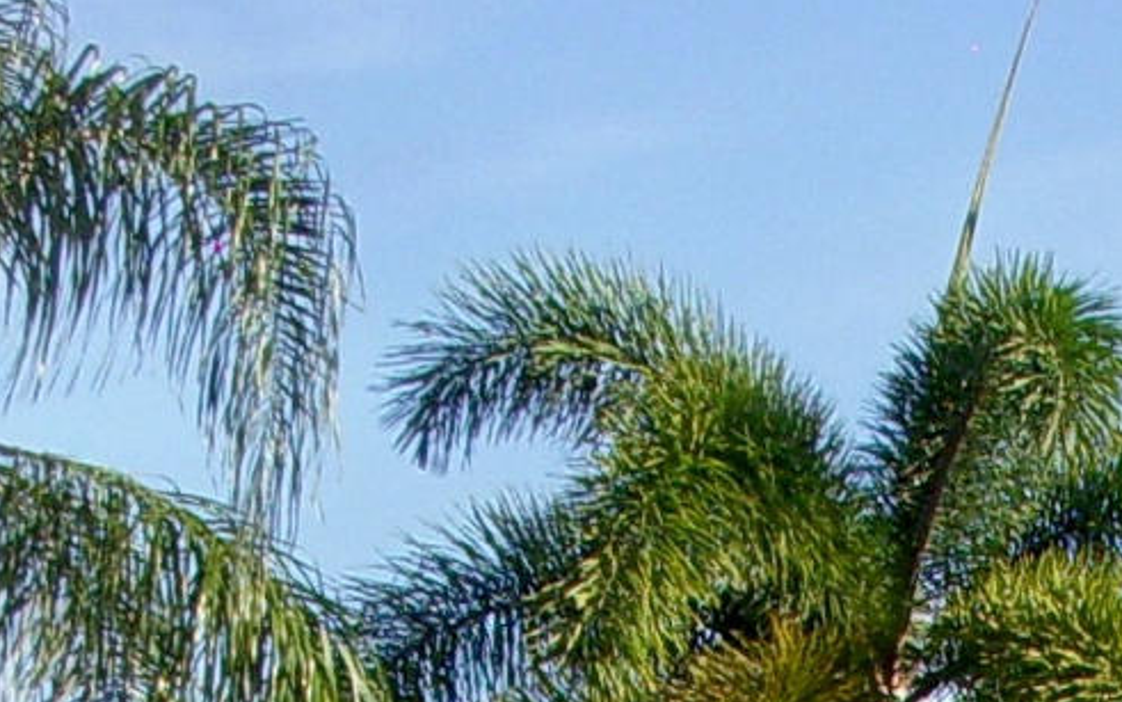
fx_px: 6697
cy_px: 2136
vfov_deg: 5.6
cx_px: 1473
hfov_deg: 9.4
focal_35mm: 219
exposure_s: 1/800
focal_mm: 6.3
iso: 100
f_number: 3.3
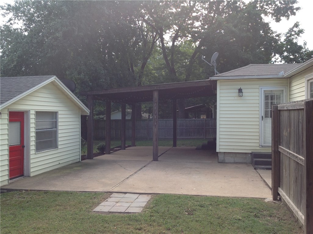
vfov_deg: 40.6
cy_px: 117
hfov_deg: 52.7
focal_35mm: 35
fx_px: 316
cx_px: 156
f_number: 2.4
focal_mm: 4.28
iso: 50
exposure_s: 1/183
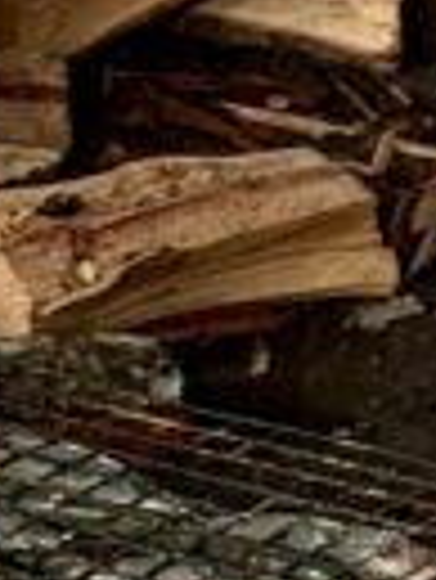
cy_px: 279
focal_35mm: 382
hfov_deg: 3.8
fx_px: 6405
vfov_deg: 5.2
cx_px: -1002
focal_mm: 6.76
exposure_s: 1/140
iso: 80
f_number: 1.78
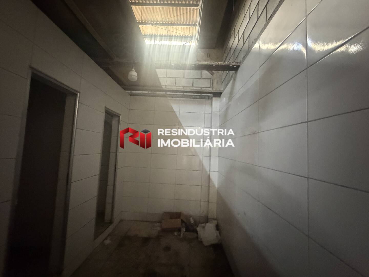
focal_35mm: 14
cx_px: 184
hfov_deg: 102.1
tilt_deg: +3.1
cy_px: 138
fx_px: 149
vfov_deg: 85.7
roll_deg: -3.3
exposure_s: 1/40
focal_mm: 2.22
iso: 1600
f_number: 2.2
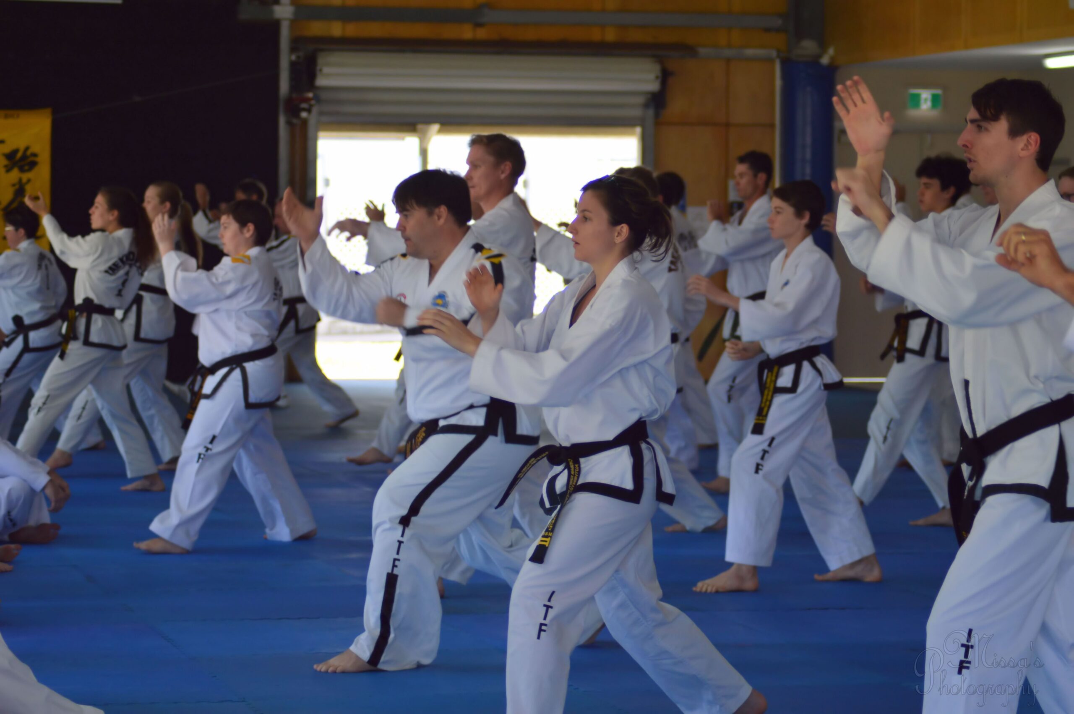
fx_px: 3130
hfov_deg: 19.5
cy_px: 357
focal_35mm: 105
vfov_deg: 13.0
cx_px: 537
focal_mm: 70
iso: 280
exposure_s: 1/125
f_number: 4
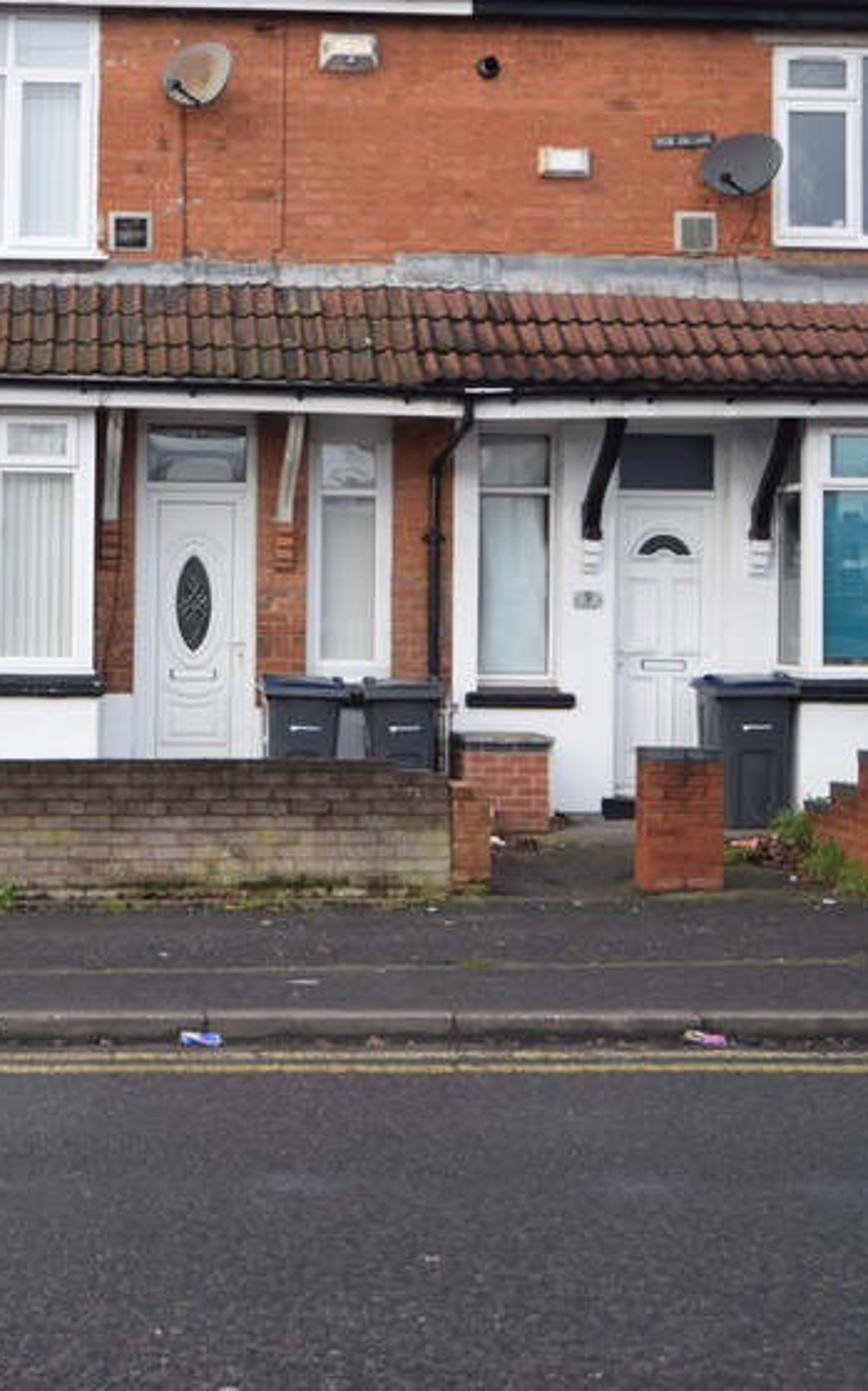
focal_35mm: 56
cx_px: 127
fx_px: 2121
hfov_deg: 22.7
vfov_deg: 36.1
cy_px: 551
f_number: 7.1
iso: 400
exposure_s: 1/200
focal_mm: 20
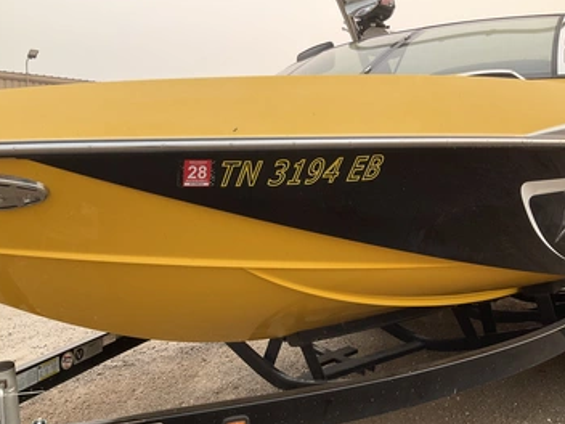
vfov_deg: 42.9
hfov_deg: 55.3
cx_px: 271
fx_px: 539
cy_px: 223
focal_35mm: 33
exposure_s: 1/613
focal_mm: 3
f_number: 1.8
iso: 25
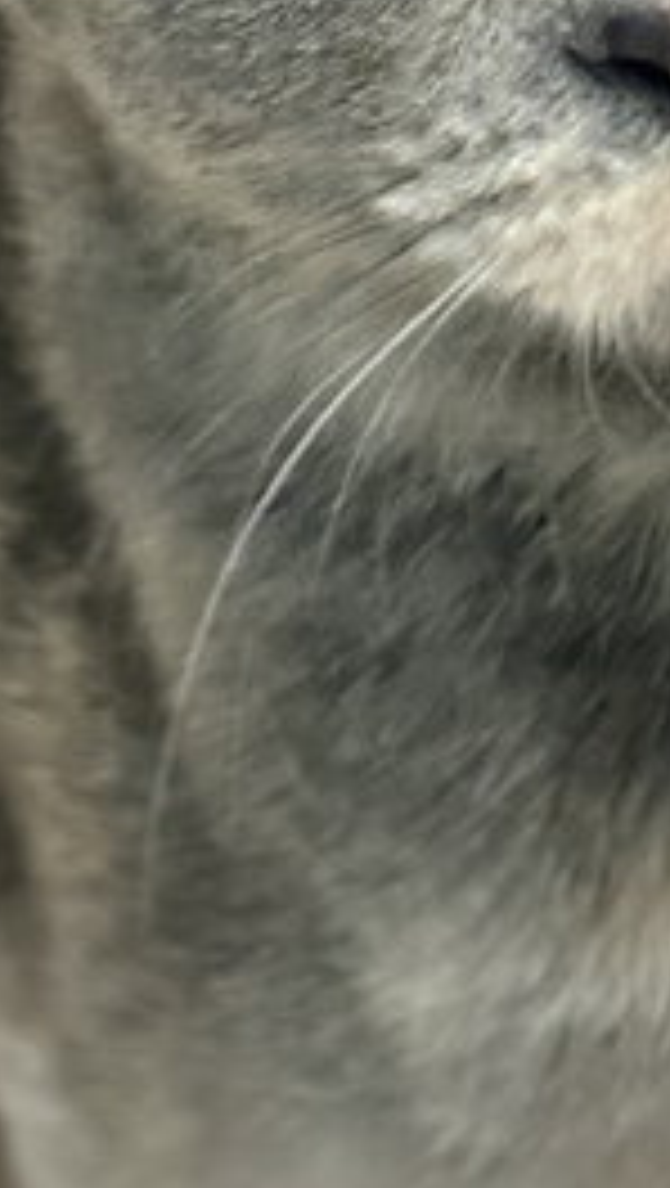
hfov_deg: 9.2
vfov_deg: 16.0
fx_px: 4158
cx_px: 657
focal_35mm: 132
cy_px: 101
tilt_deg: -54.0
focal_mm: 6.76
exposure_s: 1/30
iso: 640
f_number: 1.78
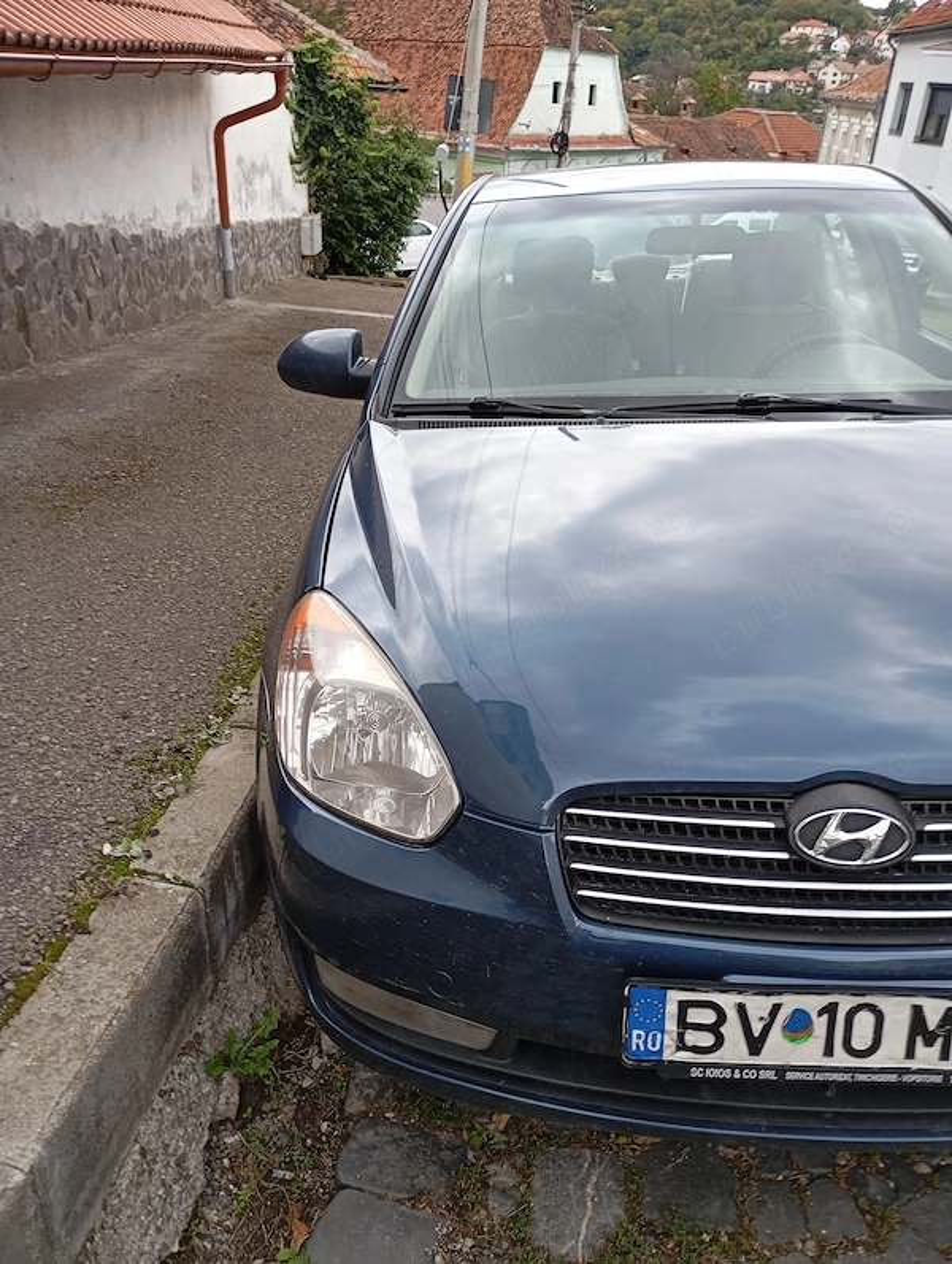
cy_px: 632
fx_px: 1024
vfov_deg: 63.4
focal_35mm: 28
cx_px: 476
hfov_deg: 49.9
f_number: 1.8
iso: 160
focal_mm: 4.27
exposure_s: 1/50
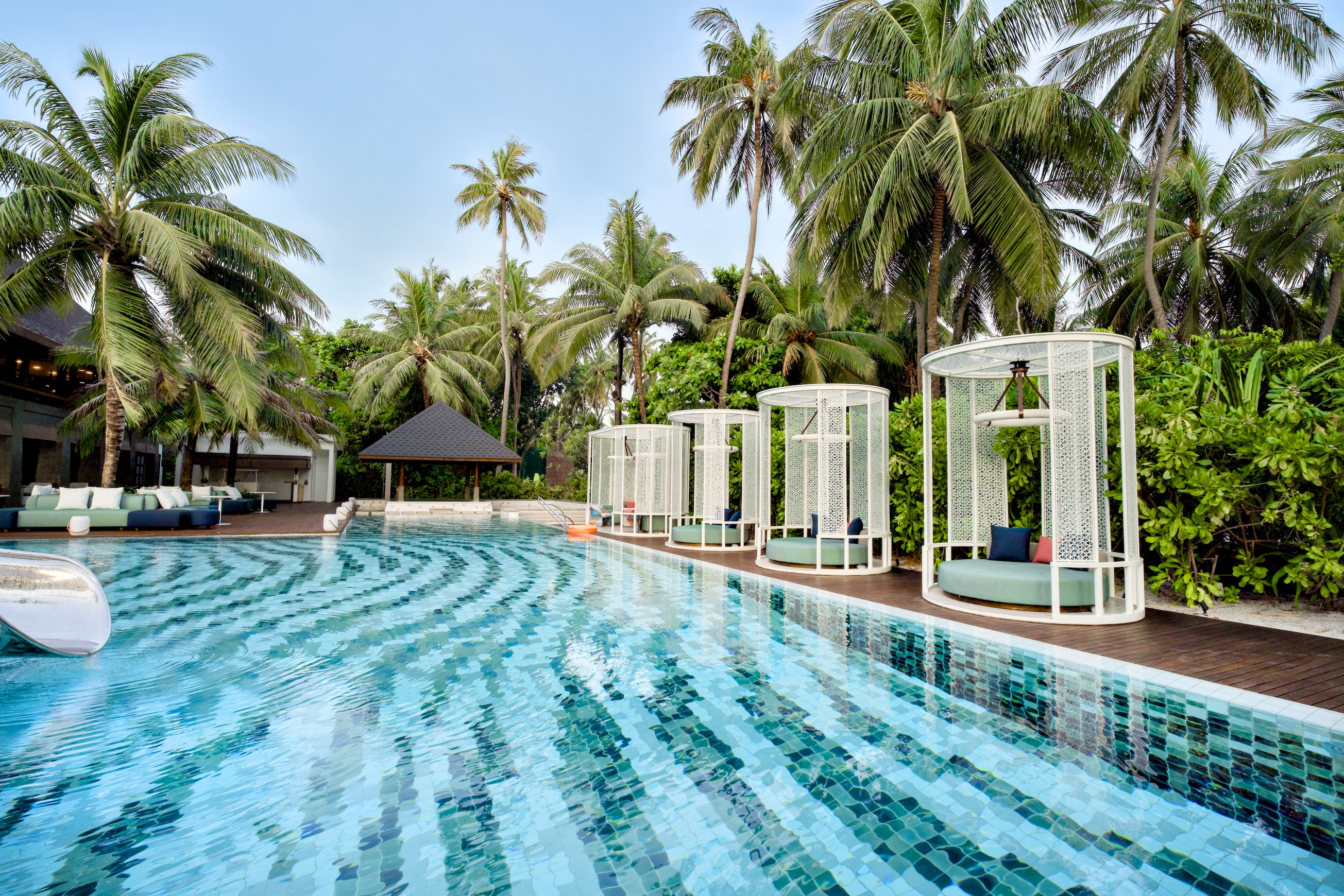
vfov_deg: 73.8
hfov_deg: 96.7
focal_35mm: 16
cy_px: 448
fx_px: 597
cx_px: 672
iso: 250
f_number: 8
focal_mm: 16
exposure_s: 1/160
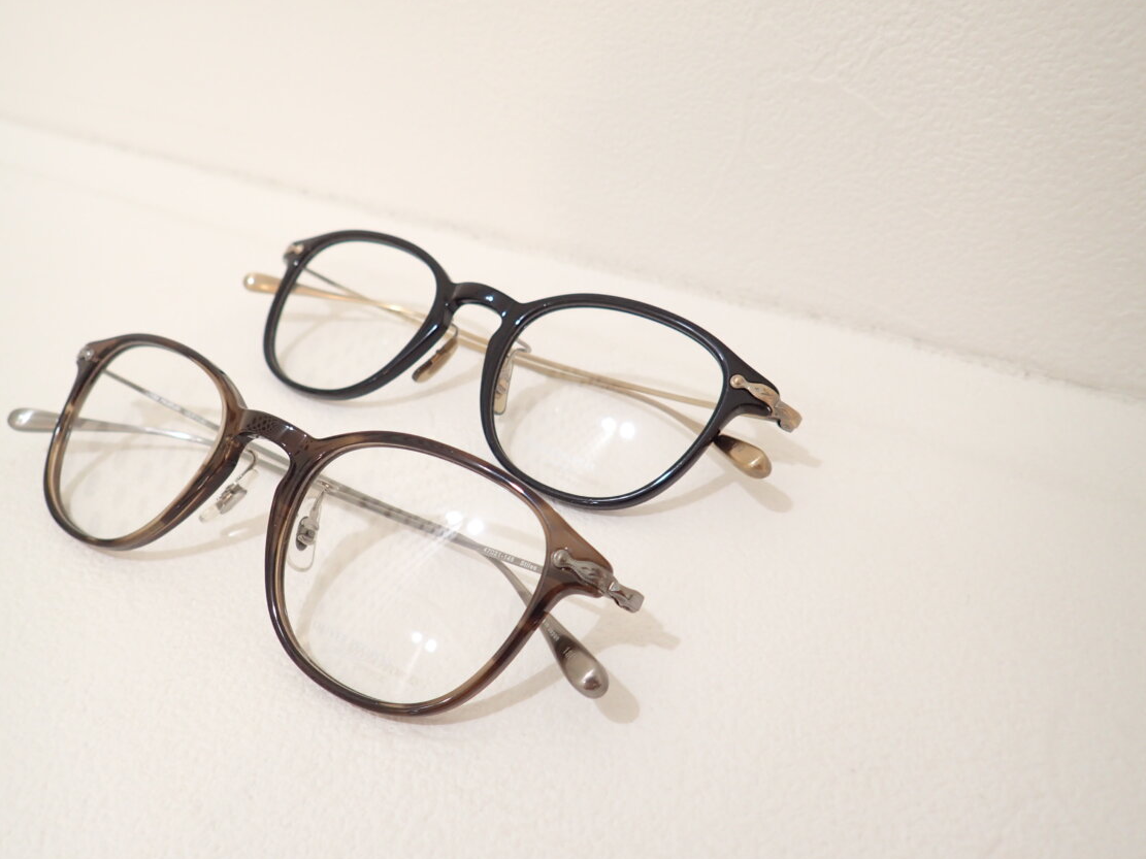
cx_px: 535
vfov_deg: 51.3
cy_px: 437
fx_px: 894
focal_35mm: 27
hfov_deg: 65.3
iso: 200
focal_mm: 4.5
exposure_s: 1/40
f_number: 2
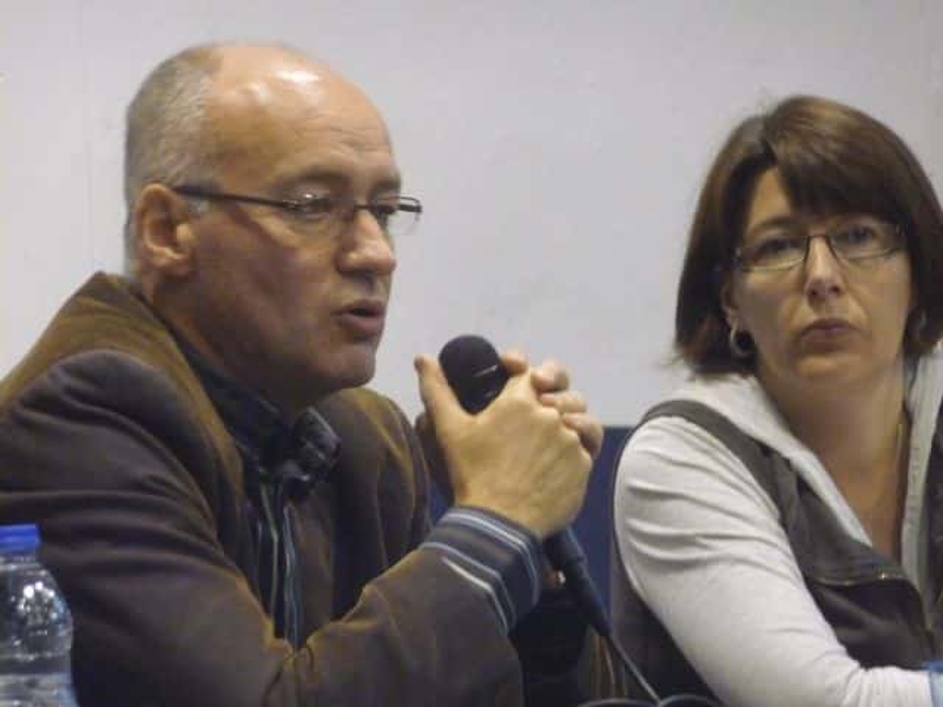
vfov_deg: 5.3
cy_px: 354
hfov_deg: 7.1
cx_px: 472
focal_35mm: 280
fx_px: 7628
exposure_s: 1/20
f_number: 4.9
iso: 800
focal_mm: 47
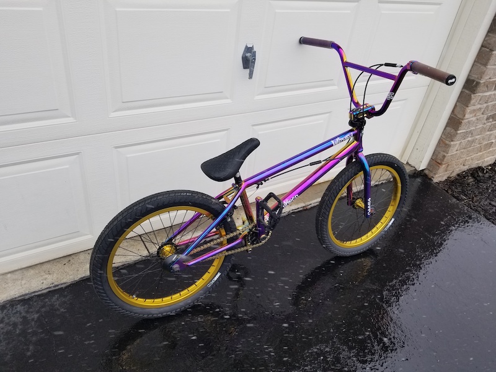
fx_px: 373
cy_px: 186
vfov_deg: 53.1
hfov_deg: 67.3
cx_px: 248
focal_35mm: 26
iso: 50
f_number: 1.7
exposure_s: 1/812
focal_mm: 4.3
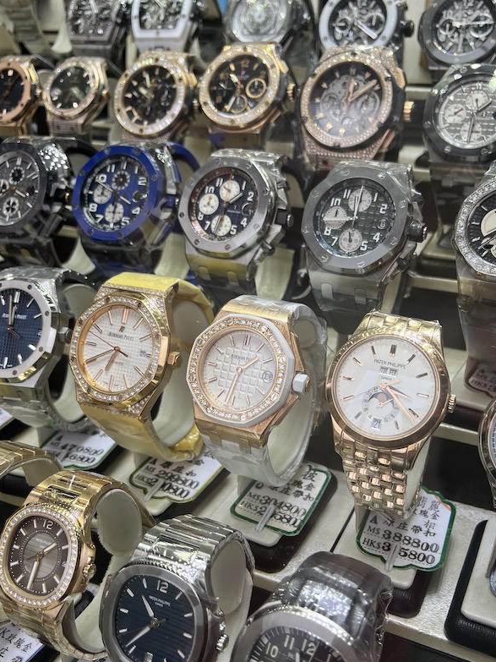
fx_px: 650
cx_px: 300
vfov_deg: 53.9
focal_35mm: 34
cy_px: 366
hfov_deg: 41.6
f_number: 1.6
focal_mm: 5.1
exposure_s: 1/653
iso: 50
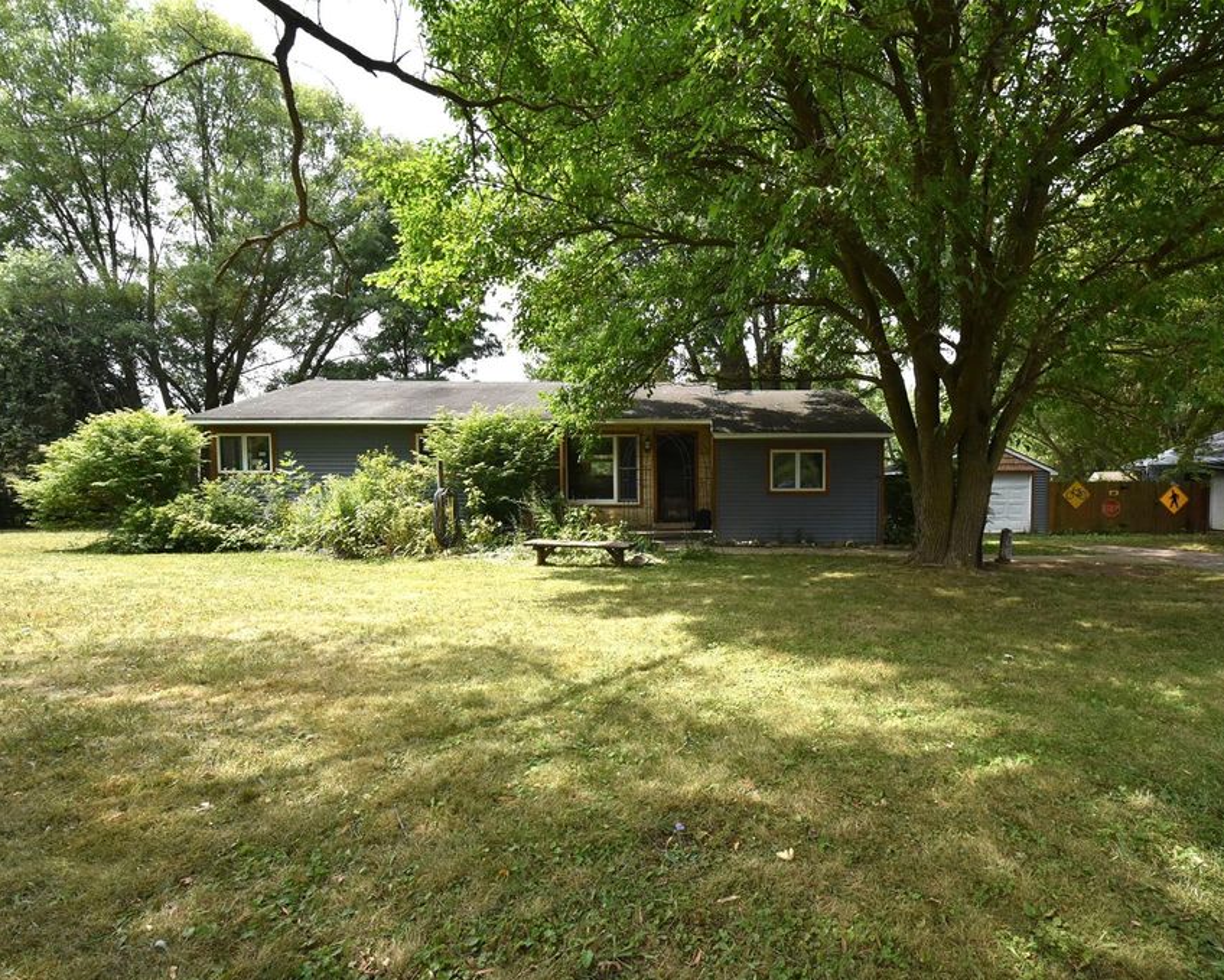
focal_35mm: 17
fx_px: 616
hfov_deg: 88.8
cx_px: 714
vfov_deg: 77.0
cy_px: 492
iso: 560
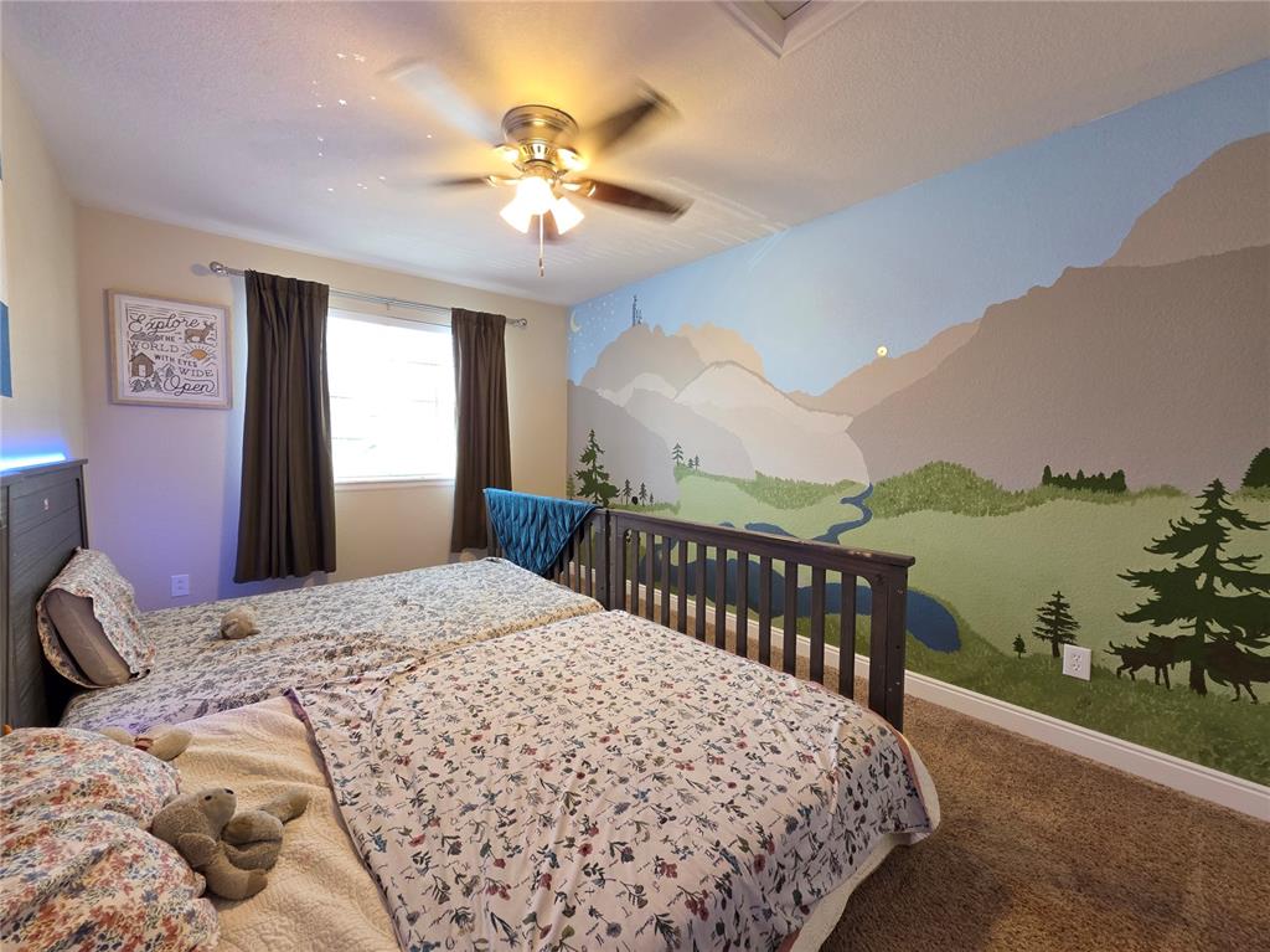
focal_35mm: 13
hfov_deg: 106.2
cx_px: 635
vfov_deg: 89.9
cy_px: 476
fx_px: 477
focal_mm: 2.2
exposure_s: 1/60
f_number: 1.9
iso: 200
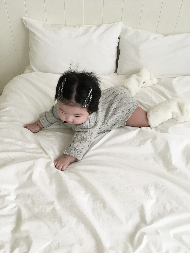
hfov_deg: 48.2
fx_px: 212
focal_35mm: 29
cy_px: 126
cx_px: 95
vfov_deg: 61.7
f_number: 2.2
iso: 80
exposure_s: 1/30
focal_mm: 4.15
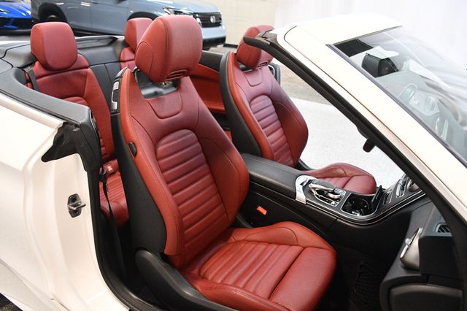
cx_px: 234
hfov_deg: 62.0
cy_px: 156
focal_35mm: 30
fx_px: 389
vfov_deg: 43.6
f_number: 3.5
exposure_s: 1/125
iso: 3200
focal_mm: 20
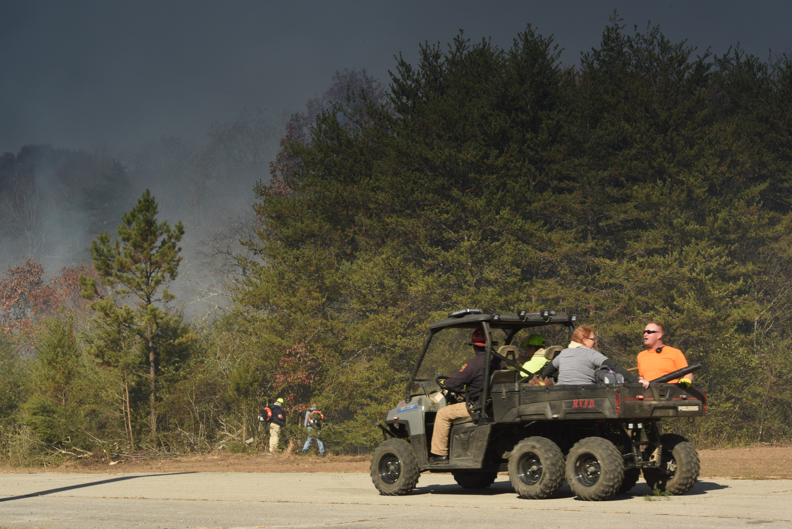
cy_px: 264
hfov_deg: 19.4
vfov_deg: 13.1
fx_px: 2311
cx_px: 396
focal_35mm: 105
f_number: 11
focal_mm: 105
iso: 400
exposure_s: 1/250
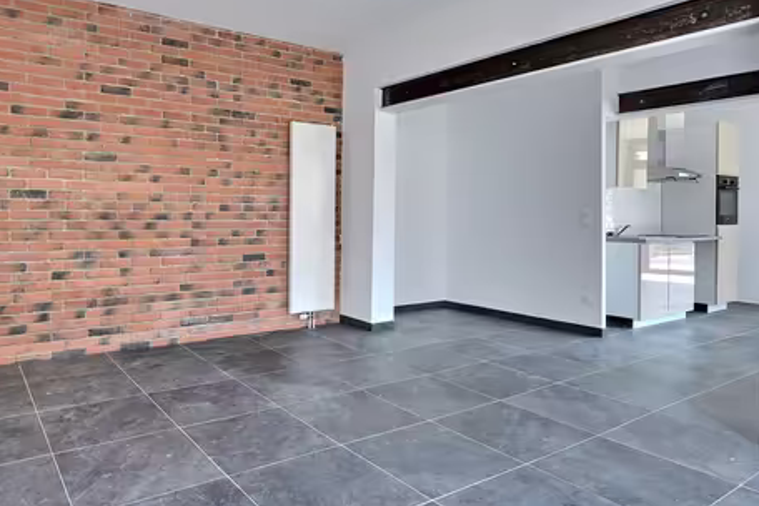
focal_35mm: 25
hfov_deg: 70.8
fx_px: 527
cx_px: 306
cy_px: 218
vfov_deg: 51.1
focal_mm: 19
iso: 200
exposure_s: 1/2
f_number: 8
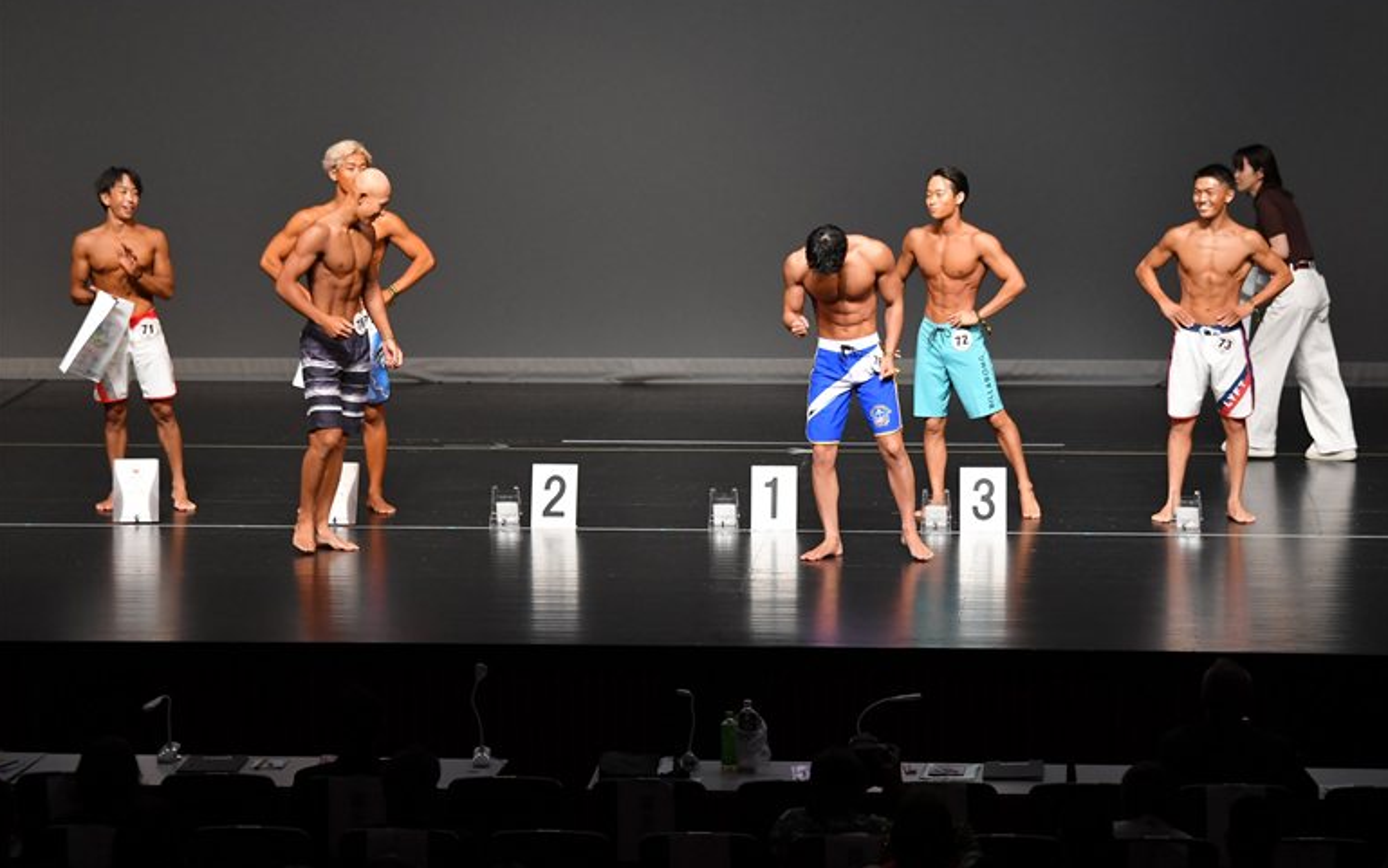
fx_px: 5827
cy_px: 413
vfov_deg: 8.5
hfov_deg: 13.6
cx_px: 696
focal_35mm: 154
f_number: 5.6
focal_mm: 100
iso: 2500
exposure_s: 1/400
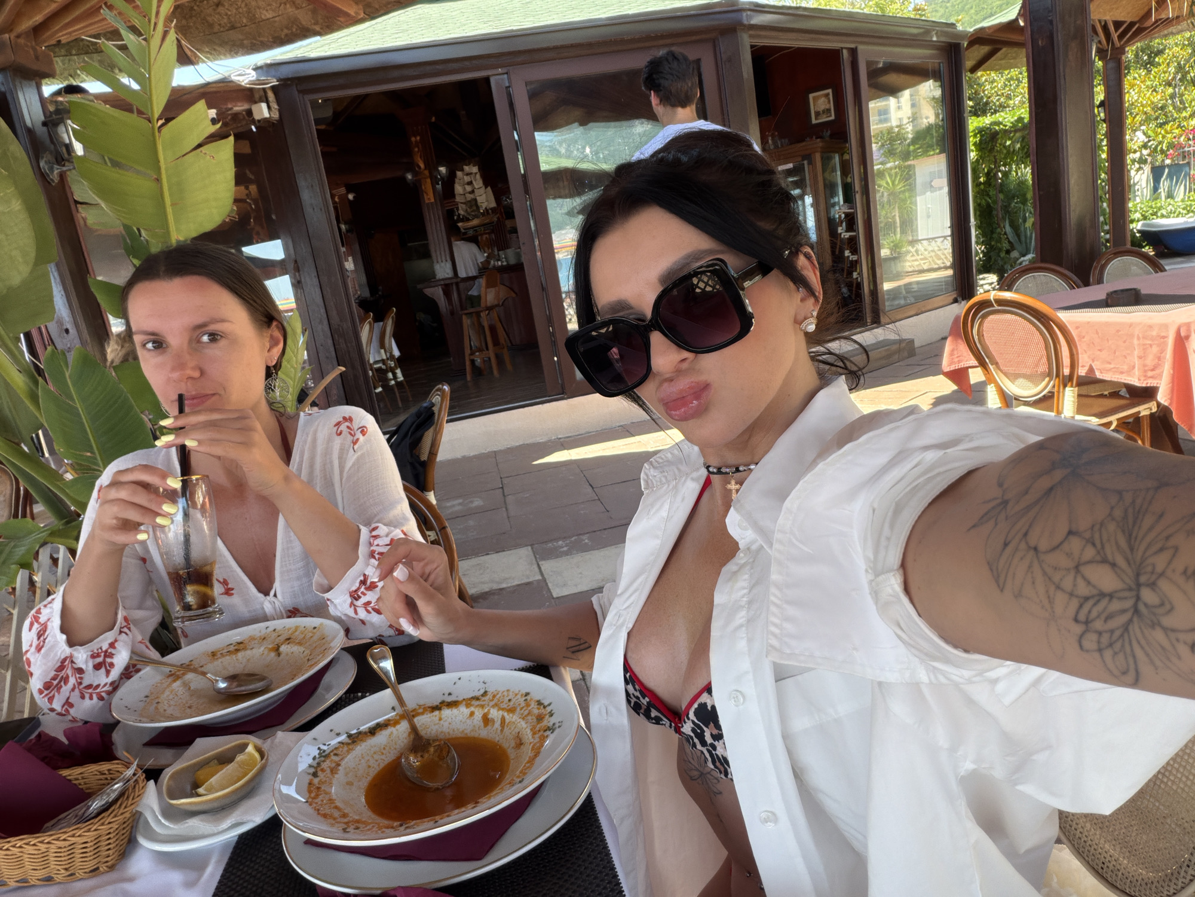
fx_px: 794
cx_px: 598
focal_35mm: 23
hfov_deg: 73.9
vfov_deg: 58.9
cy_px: 448
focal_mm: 2.71
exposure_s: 1/201
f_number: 1.9
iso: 64
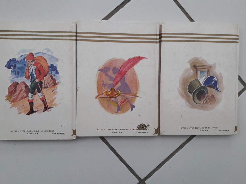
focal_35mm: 27
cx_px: 123
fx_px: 192
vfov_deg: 51.4
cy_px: 92
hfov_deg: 65.3
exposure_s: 1/137
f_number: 1.9
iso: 40
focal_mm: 3.6
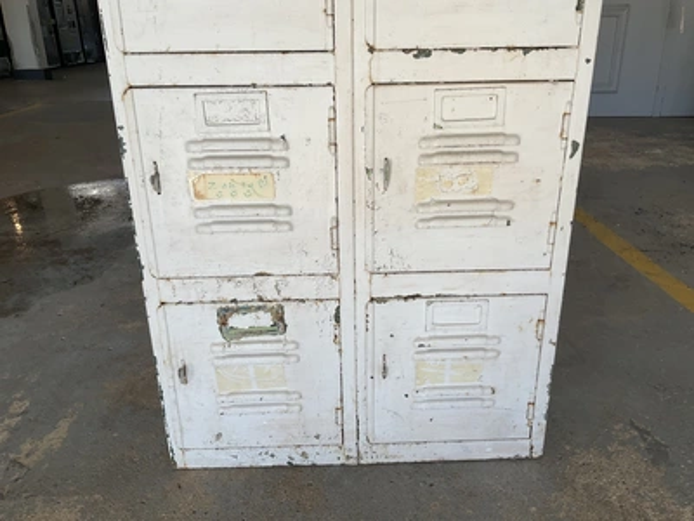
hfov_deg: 61.7
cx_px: 347
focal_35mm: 29
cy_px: 260
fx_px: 581
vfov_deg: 48.2
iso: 20
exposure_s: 1/120
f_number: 1.8
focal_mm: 3
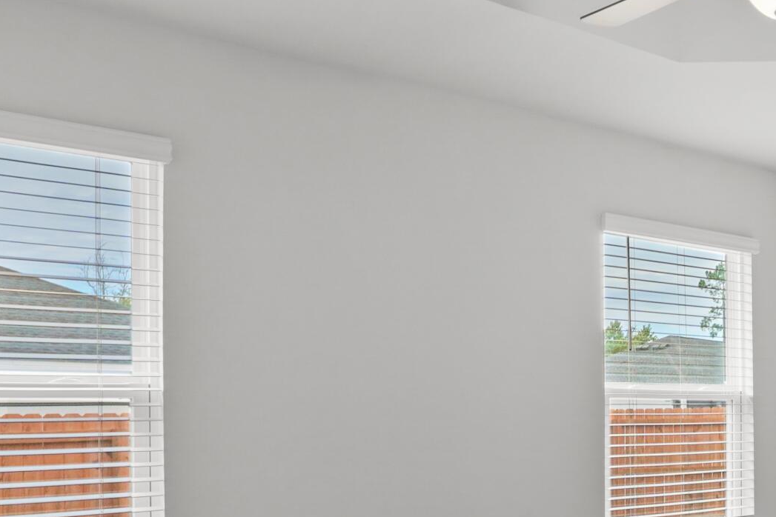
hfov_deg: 38.0
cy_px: 414
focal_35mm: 45
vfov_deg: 29.1
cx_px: 800
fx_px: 973
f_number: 6.3
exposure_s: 1/5
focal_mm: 10.5
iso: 100
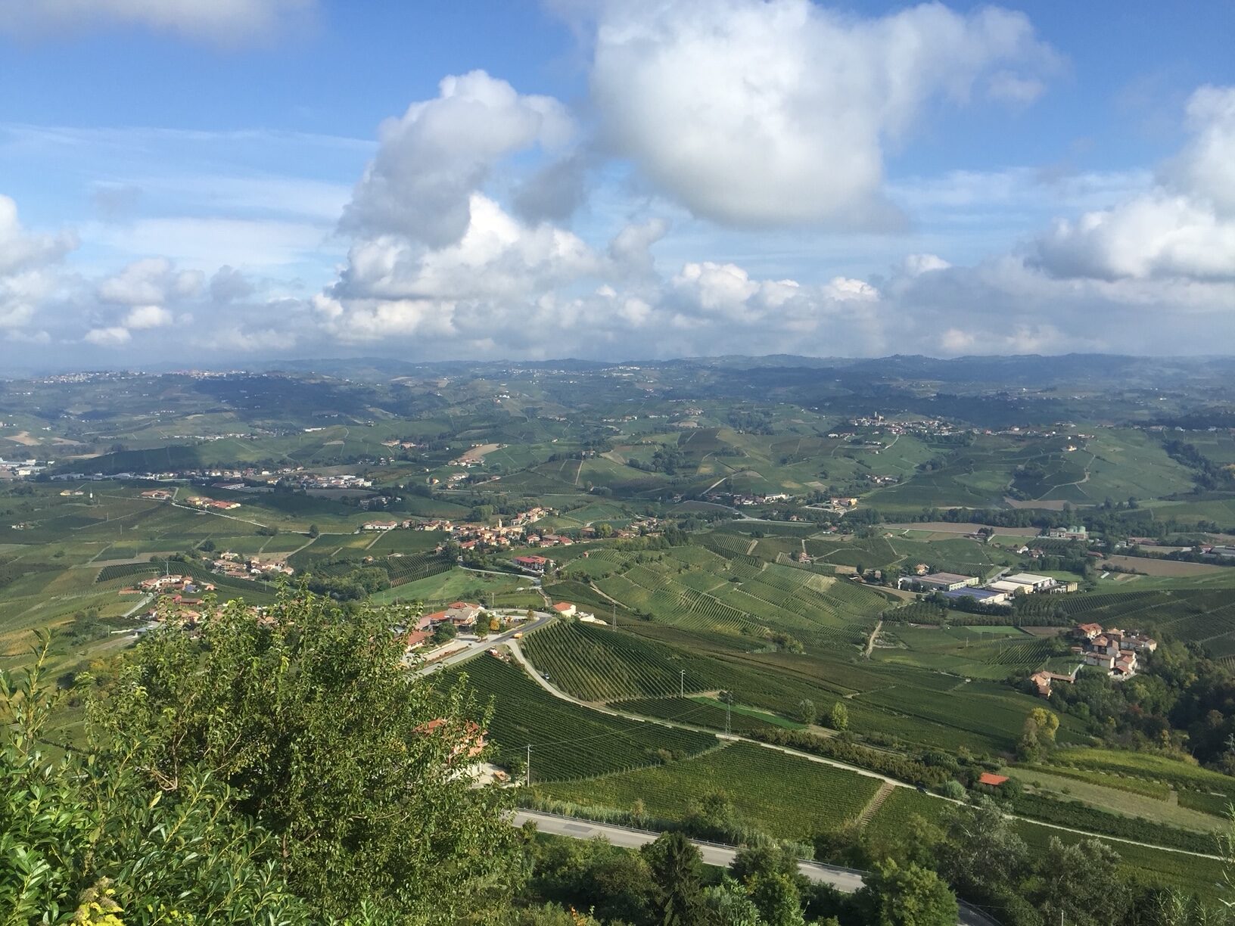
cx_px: 618
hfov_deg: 61.7
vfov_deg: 48.2
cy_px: 463
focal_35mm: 29
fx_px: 1035
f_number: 2.2
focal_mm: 4.15
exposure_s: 1/1980
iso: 32
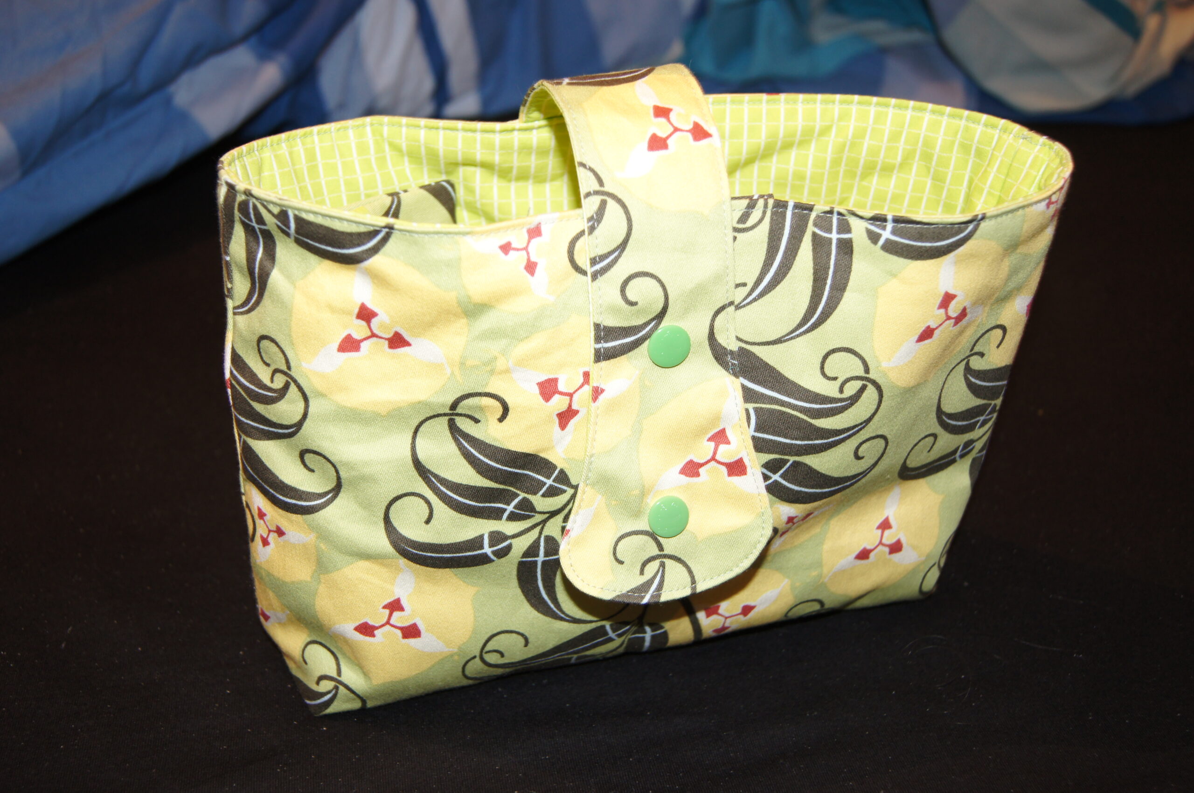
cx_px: 597
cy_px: 396
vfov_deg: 36.8
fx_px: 1193
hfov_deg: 53.2
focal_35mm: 36
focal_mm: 24
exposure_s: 1/4
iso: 500
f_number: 4
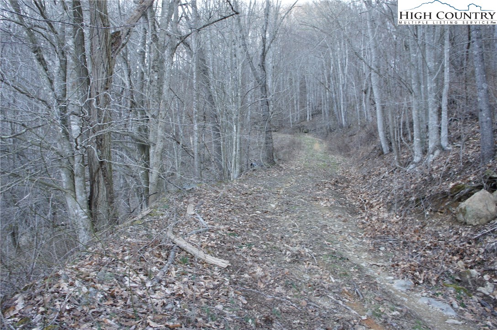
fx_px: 372
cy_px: 165
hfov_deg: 67.5
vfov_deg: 47.8
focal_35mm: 27
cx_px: 248
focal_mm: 18
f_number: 4
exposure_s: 1/40
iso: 200
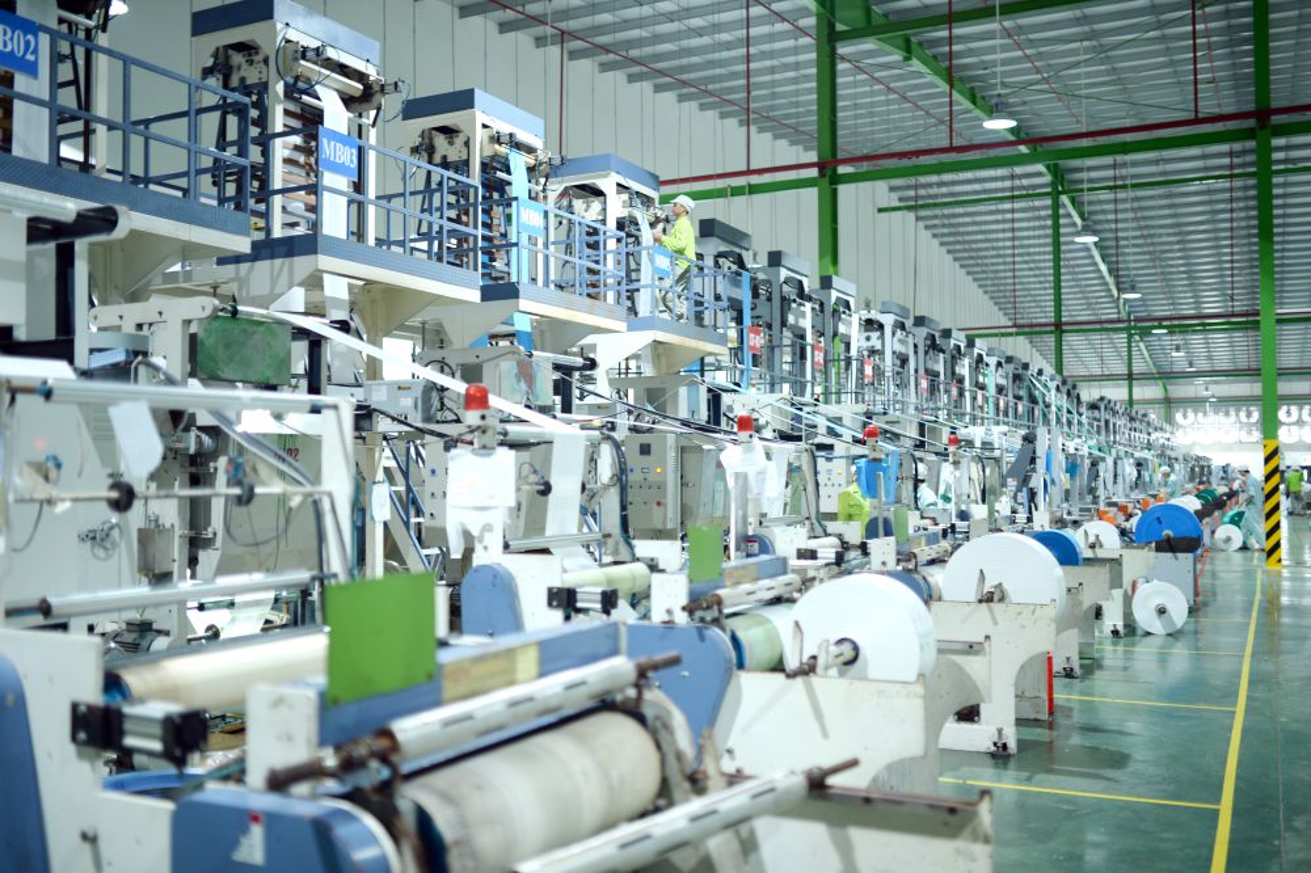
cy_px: 436
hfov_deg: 54.5
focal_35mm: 35
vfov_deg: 37.8
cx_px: 656
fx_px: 1274
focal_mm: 35
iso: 400
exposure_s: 1/50
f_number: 1.6
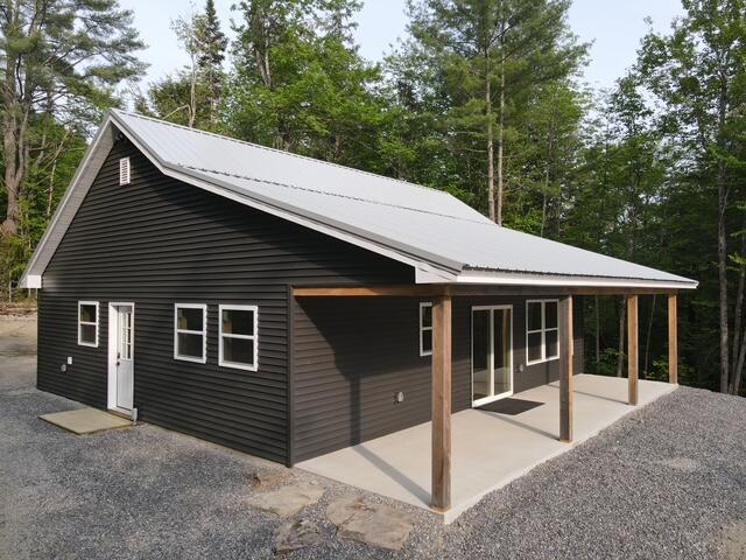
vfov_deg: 56.8
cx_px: 373
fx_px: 517
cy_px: 280
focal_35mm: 24
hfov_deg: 71.6
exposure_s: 1/240
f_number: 2.8
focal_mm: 4.5
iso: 100
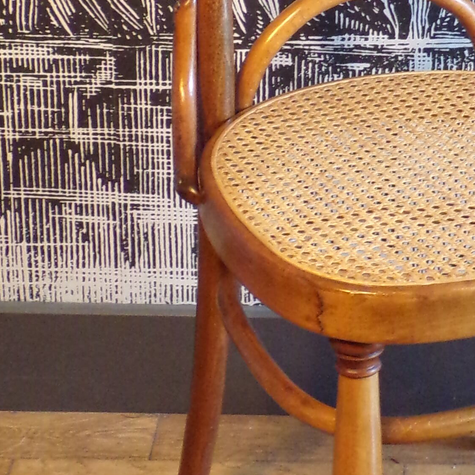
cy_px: 40
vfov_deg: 14.9
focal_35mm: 116
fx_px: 1801
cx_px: 463
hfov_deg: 14.8
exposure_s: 1/17
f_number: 3.2
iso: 389
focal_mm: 5.8
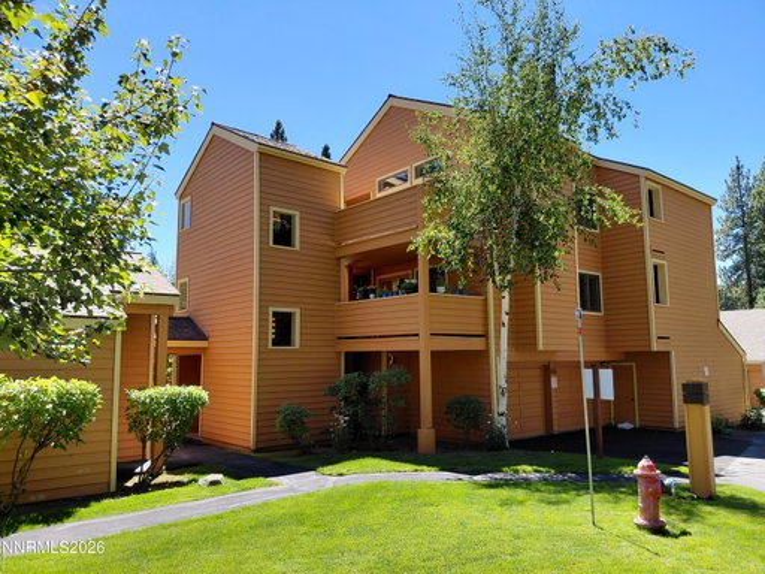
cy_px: 287
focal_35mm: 25
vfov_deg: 54.9
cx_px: 382
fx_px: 552
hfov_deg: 69.4
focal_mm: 4.69
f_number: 1.8
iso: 50
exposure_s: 1/775
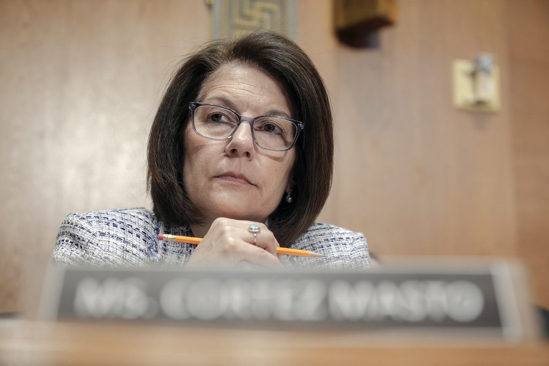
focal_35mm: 61
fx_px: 930
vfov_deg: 22.3
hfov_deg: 32.9
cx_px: 274
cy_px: 183
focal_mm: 61
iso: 2000
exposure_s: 1/200
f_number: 3.2
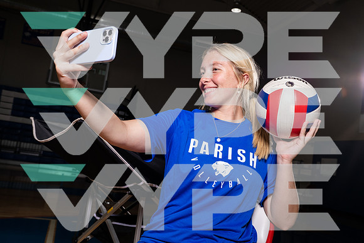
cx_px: 182
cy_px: 122
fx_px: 415
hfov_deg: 47.4
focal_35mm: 41
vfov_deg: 32.6
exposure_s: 1/250
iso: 400
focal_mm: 41
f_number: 8
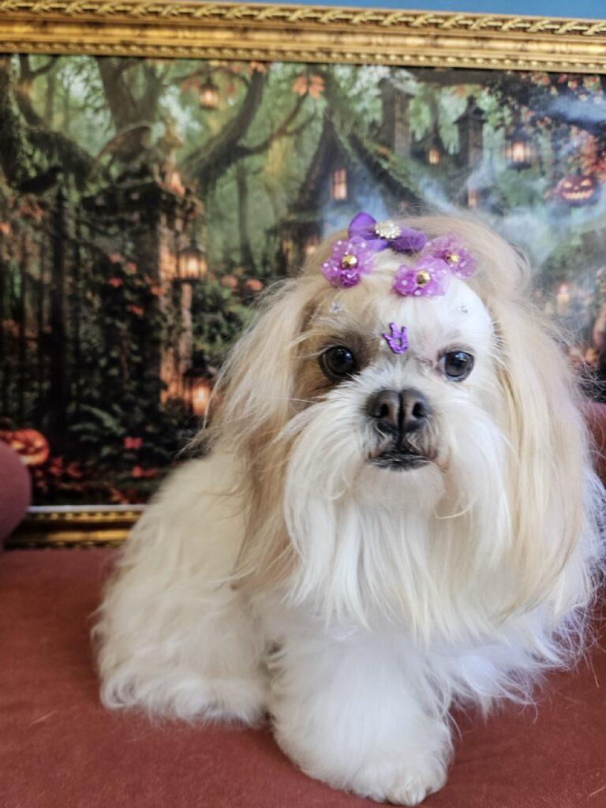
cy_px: 404
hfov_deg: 58.9
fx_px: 537
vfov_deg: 73.9
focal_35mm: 23
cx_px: 303
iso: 200
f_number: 1.8
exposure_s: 1/180
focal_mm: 5.4
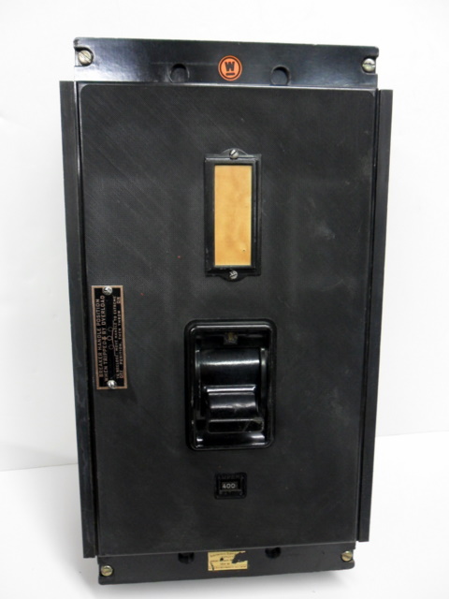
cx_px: 224
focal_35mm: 27
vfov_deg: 65.3
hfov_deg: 51.4
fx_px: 467
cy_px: 300
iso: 200
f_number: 3.5
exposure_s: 1/10
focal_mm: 4.9
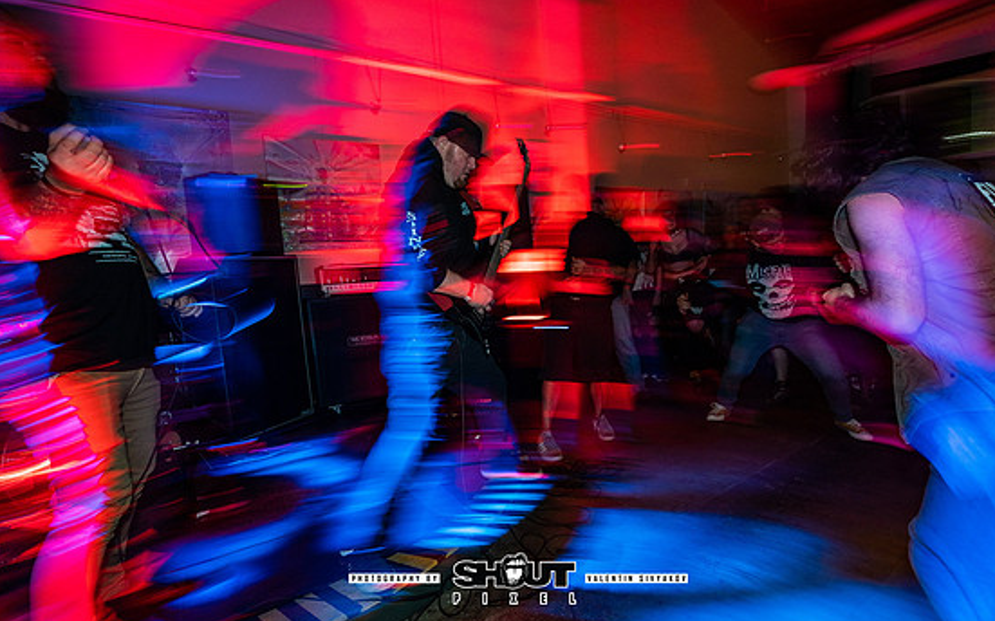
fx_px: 434
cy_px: 301
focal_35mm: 16
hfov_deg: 97.6
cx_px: 542
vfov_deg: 71.2
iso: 320
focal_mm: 14
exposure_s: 1/10
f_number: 2.8
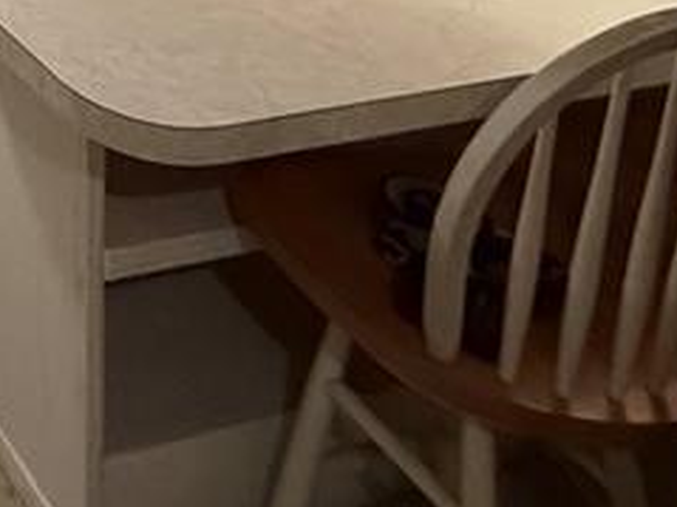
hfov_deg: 25.0
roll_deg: -0.6
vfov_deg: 16.8
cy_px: -555
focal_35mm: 60
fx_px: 1173
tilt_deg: -0.6
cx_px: -326
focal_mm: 2.22
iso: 640
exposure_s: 1/60
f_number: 2.2
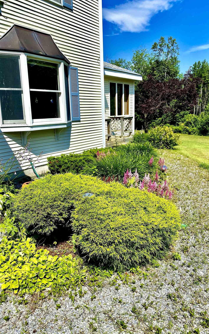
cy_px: 167
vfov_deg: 66.5
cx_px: 118
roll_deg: +1.2
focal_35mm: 28
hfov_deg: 44.4
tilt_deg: -11.7
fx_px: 255
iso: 32
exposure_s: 1/3497
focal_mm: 4.25
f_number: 1.8
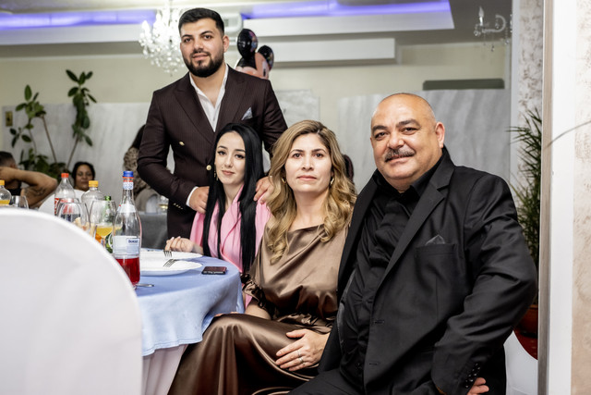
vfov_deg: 30.5
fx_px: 722
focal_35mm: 44
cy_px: 198
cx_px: 296
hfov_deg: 44.5
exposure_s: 1/160
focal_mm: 29.2
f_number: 2.8
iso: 1250
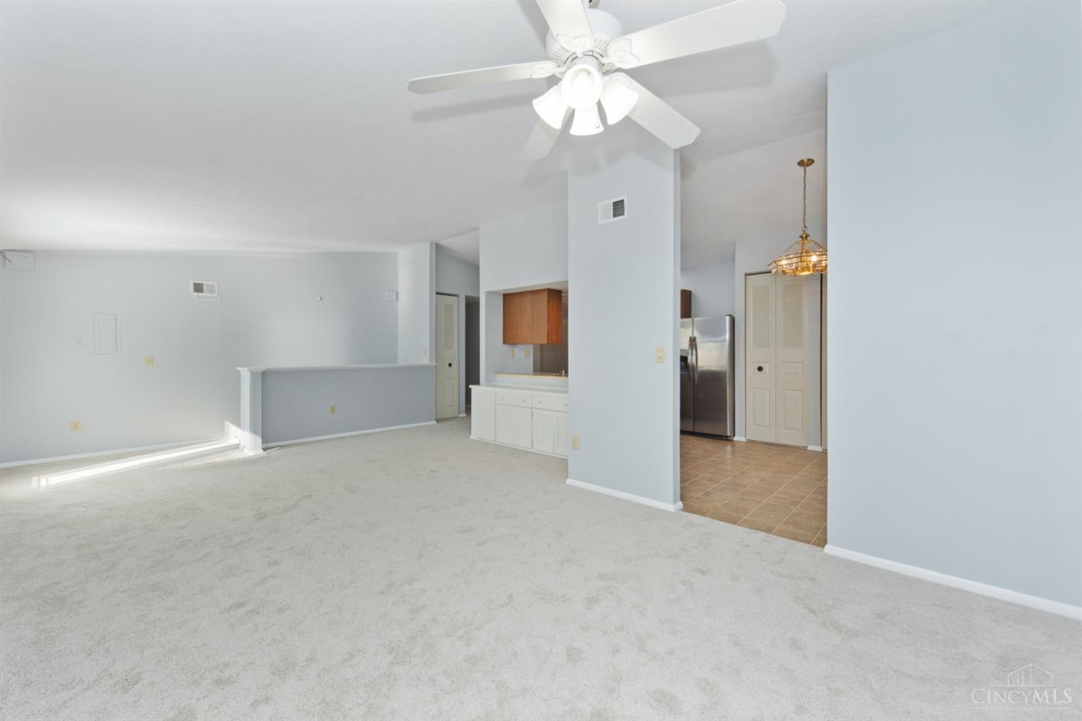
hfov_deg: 104.3
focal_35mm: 14
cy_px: 360
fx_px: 421
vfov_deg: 81.2
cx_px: 541
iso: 400
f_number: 5.6
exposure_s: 1/25
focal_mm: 14
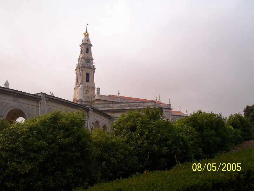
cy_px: 96
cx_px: 127
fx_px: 279
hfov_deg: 49.0
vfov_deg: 37.7
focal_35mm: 38
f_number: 4.8
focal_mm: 8
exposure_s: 1/350
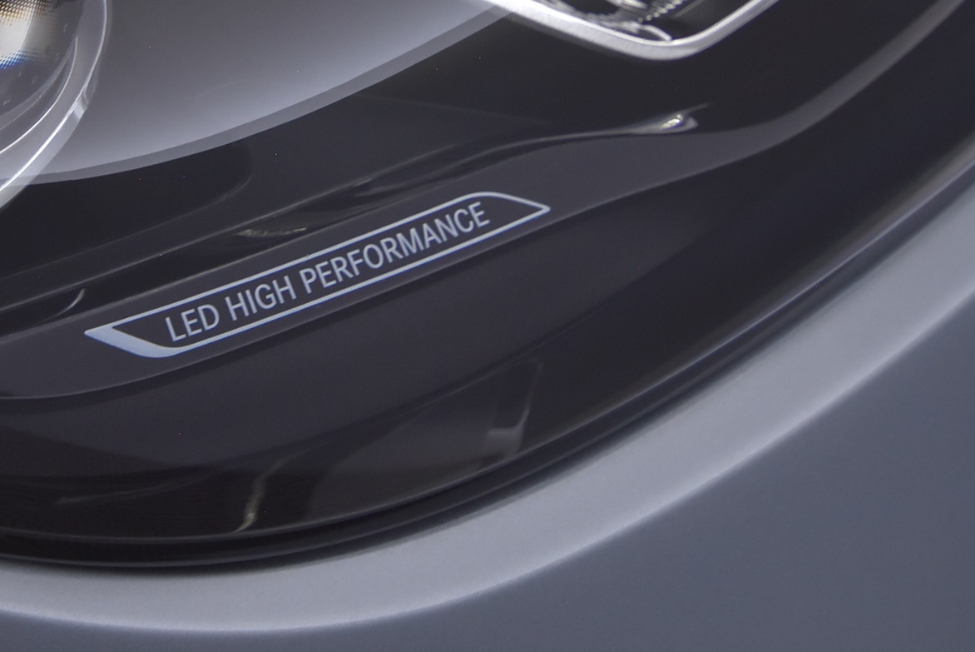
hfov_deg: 30.9
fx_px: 1734
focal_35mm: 64
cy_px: 3
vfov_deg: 20.6
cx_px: 250
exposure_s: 1/60
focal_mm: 20
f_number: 5.6
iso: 800
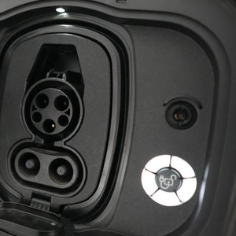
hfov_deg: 31.9
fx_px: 378
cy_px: 121
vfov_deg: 34.7
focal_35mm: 49
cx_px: -2
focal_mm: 27
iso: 8000
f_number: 2.8
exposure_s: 1/160
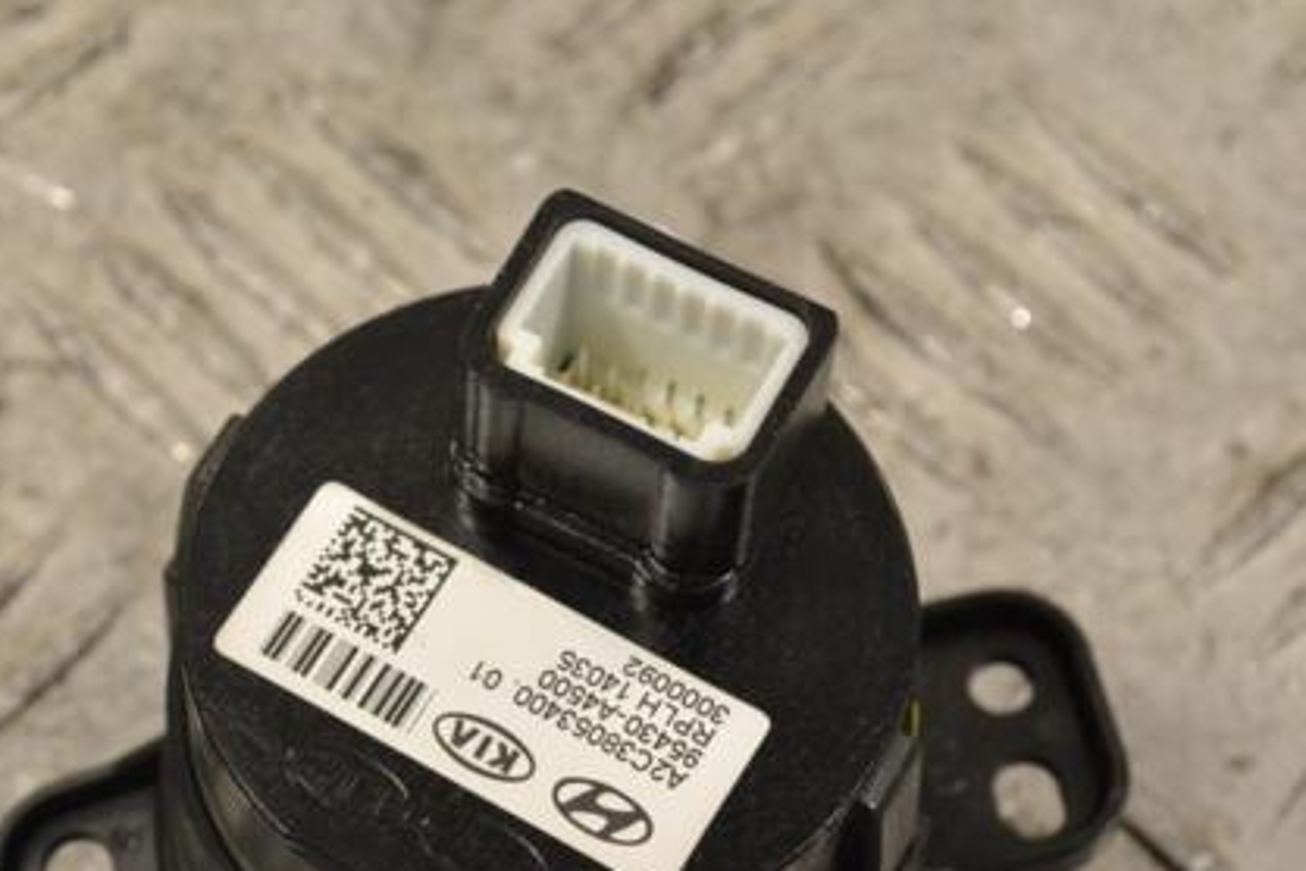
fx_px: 4307
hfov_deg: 17.2
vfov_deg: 11.5
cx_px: 417
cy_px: 611
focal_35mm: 119
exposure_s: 1/400
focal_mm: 55
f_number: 10
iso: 3200
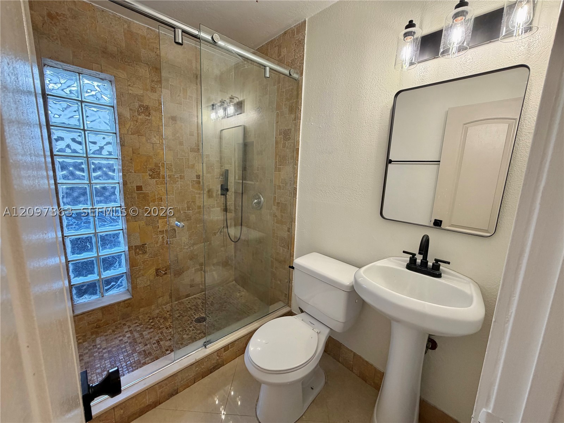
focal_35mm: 14
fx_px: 228
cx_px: 282
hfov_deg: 102.1
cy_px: 212
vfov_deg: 85.7
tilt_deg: -10.7
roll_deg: -1.8
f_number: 2.2
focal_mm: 2.22
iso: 125
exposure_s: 1/120
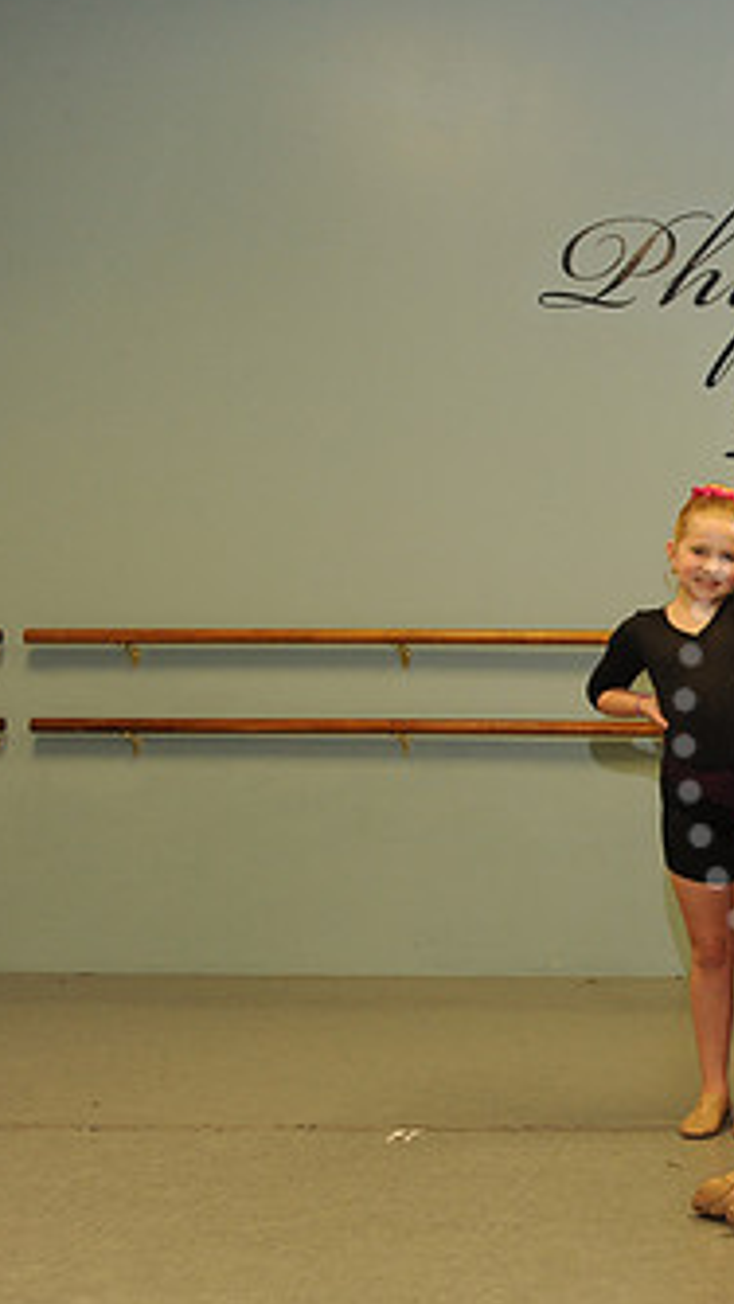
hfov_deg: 16.2
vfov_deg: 30.5
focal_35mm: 69
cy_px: 722
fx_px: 2386
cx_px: 1046
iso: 1000
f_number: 5.6
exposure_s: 1/60
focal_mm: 38
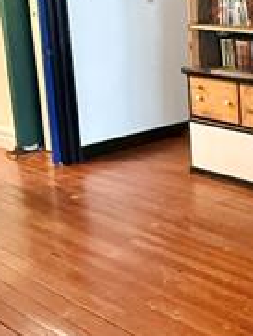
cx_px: 417
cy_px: 90
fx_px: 574
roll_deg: -1.7
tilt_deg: -10.1
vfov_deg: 32.1
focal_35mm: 59
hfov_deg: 20.1
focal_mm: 2.22
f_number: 2.2
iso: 1000
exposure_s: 1/60
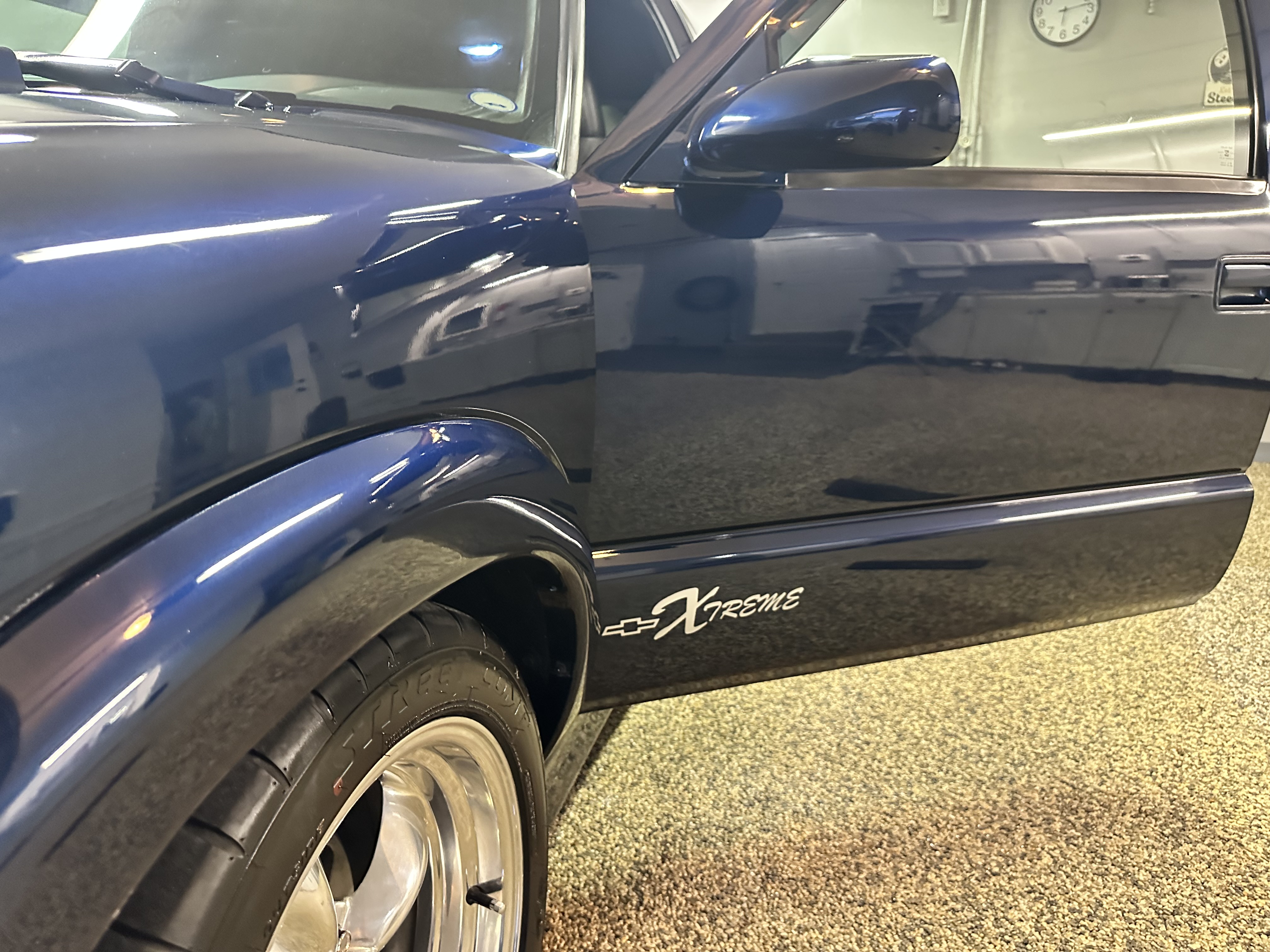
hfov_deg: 71.6
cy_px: 476
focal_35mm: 24
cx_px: 635
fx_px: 881
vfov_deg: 56.8
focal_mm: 6.86
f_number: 1.78
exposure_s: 1/40
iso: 1000
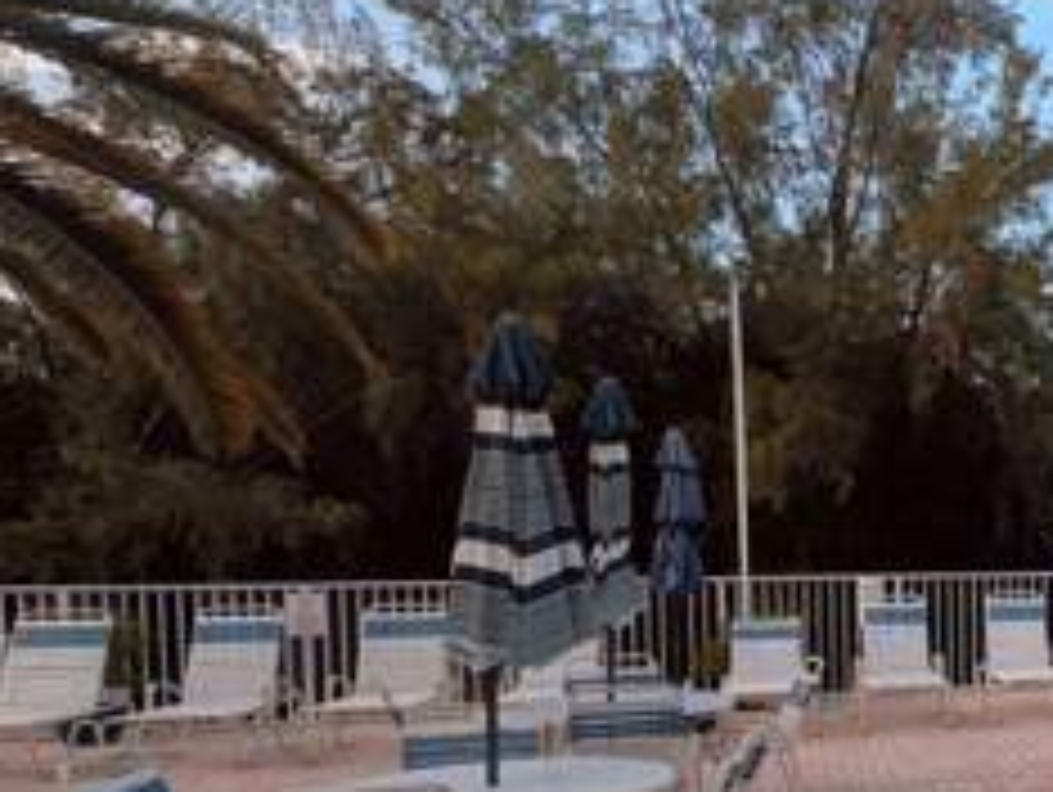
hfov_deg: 31.2
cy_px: 580
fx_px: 1248
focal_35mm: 41
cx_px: 1472
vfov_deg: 34.6
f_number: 1.95
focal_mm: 2.23
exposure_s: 1/515
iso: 40
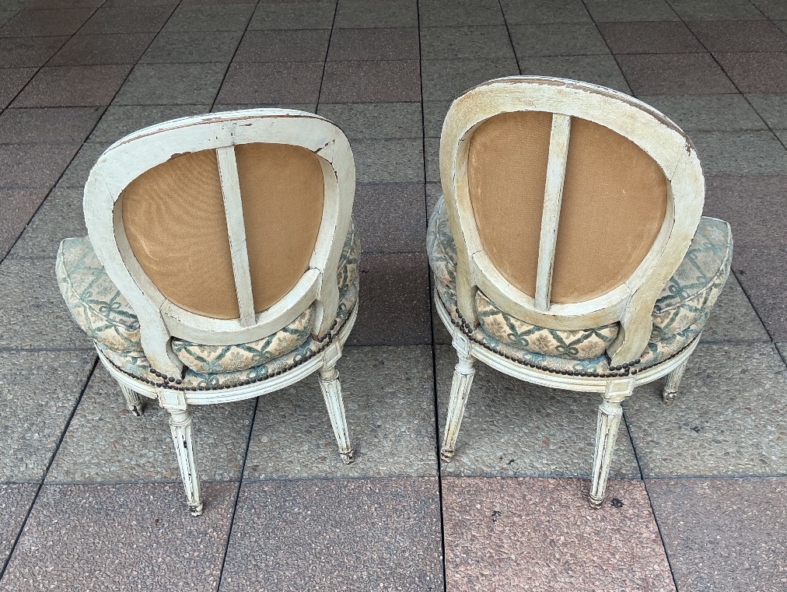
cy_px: 296
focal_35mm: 29
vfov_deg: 48.3
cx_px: 394
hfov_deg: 61.6
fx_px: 660
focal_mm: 3
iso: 20
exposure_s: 1/100
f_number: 1.8
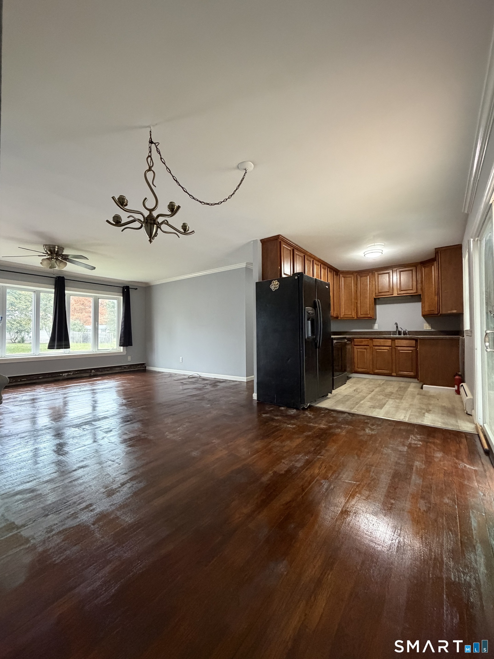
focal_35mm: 14
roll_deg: +0.7
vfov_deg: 102.1
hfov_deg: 85.7
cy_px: 330
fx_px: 266
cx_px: 247
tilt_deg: +1.8
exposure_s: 1/60
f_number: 2.2
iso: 500
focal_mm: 2.22
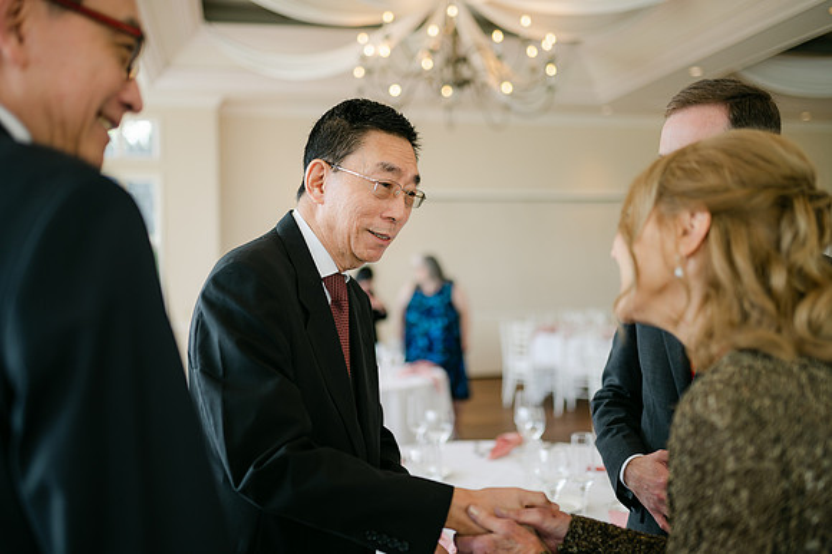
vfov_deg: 37.8
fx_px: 808
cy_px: 277
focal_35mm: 35
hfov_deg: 54.5
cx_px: 416
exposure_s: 1/250
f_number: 1.4
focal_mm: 35
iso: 100
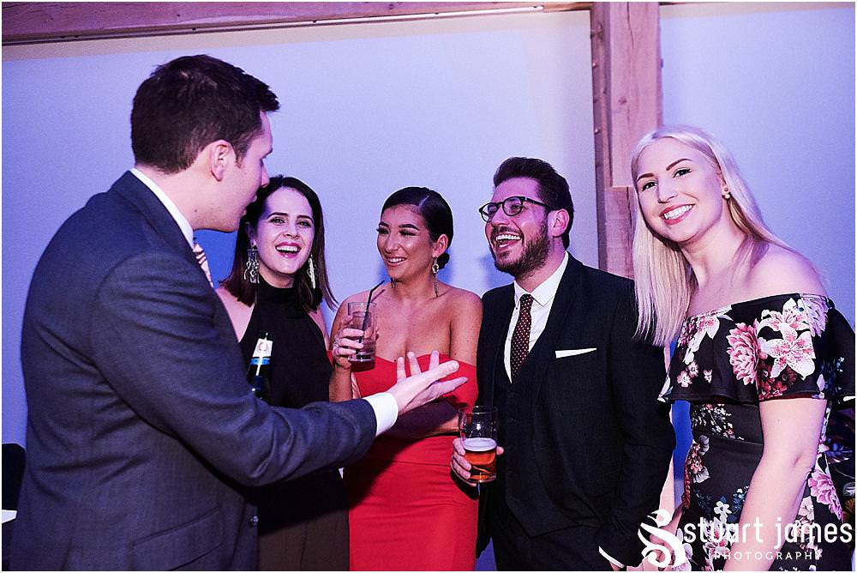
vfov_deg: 37.9
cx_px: 428
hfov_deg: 54.4
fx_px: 834
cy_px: 286
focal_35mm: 35
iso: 5000
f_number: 2.5
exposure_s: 1/250
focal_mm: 23
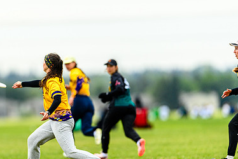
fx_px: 4103
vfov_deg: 2.2
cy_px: 101
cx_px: 71
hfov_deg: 3.3
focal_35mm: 621
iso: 250
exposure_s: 1/1250
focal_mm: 400
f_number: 3.2
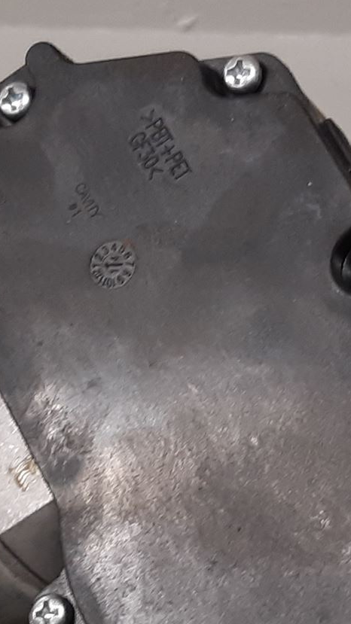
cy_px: 564
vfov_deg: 28.9
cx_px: 307
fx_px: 1159
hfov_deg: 17.0
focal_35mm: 70
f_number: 1.7
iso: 125
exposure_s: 1/50
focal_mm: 3.93
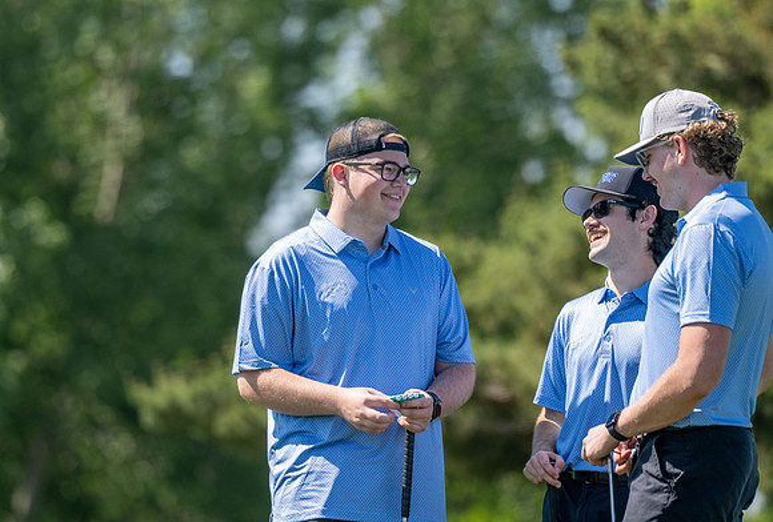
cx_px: 391
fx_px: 8048
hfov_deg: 5.5
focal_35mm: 373
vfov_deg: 3.7
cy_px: 261
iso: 640
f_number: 5.6
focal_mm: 370
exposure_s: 1/2500
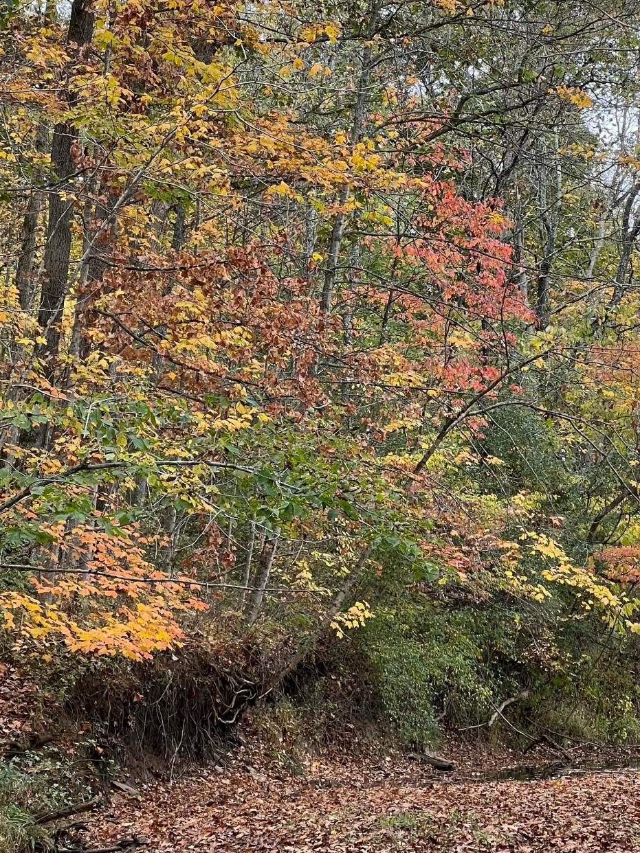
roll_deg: +0.3
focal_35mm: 124
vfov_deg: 15.9
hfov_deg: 11.9
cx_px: 408
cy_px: 387
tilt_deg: +6.7
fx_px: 3058
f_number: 2.8
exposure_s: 1/99
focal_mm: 9
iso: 32
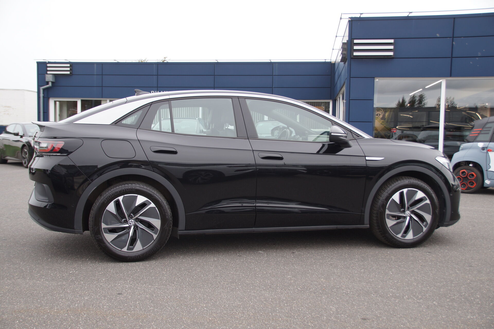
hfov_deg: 53.2
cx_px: 247
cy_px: 164
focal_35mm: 36
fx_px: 494
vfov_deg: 36.8
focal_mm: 24
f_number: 4.5
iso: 100
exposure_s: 1/80
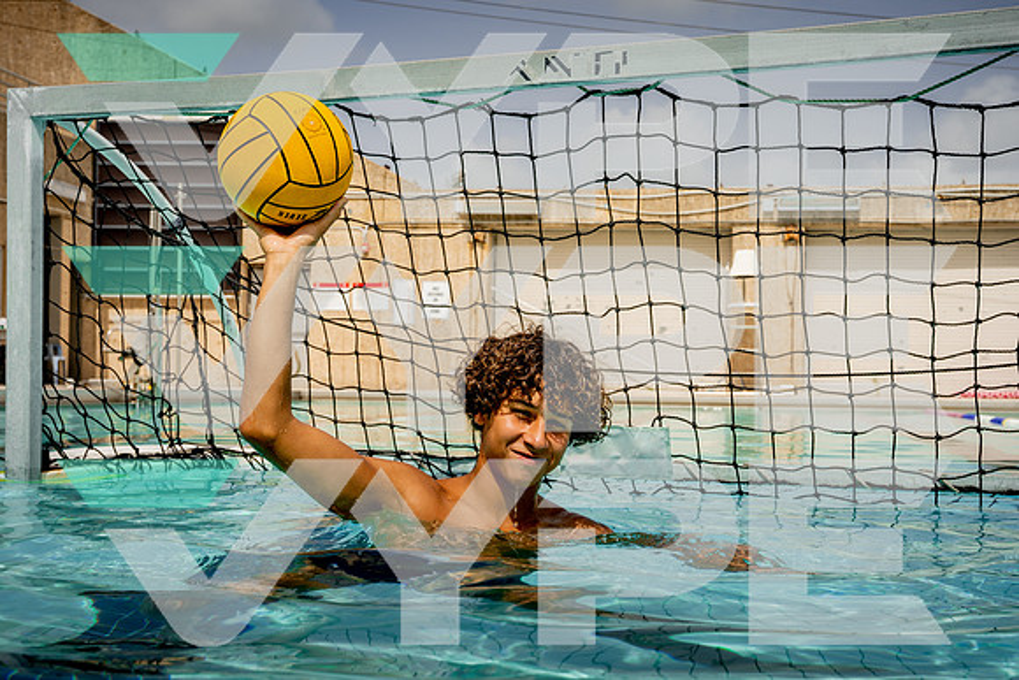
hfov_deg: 33.4
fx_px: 1699
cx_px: 510
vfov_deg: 22.6
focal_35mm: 60
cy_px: 340
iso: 50
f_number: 9
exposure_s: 1/250
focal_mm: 60
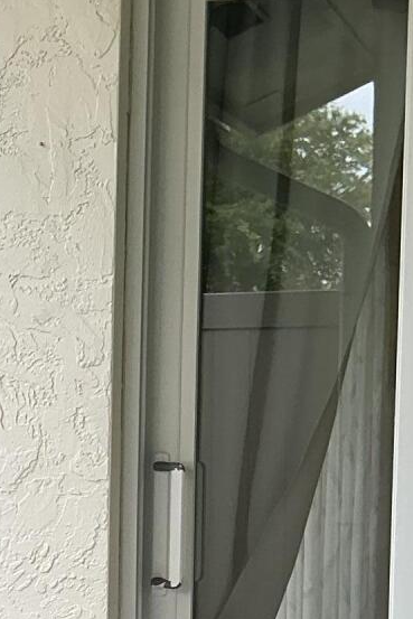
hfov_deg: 11.9
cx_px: -231
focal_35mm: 109
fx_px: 1874
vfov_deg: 18.4
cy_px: 560
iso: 50
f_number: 1.8
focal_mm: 3
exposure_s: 1/60
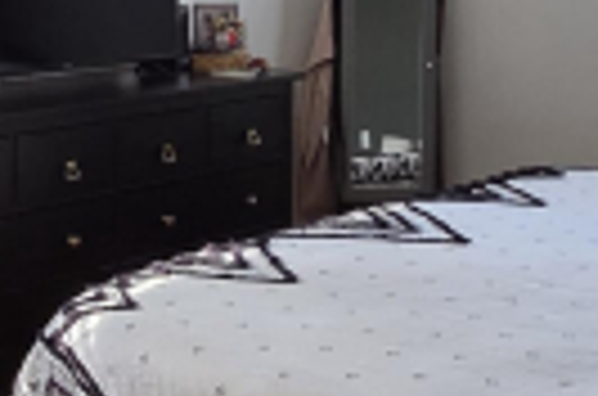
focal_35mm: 68
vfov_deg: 19.9
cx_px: 191
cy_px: 189
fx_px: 1127
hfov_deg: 29.5
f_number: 2.2
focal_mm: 2.2
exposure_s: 1/100
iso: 250
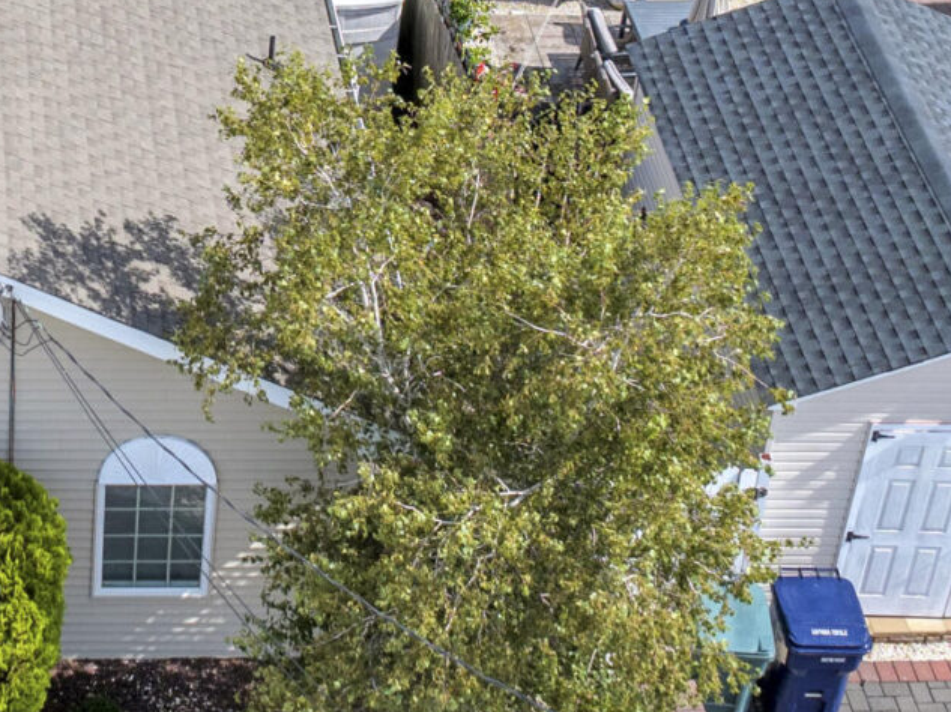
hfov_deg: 19.4
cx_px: -80
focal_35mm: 97
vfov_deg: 15.0
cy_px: 28
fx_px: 2663
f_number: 2.8
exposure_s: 1/2000
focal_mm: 12.29
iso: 110
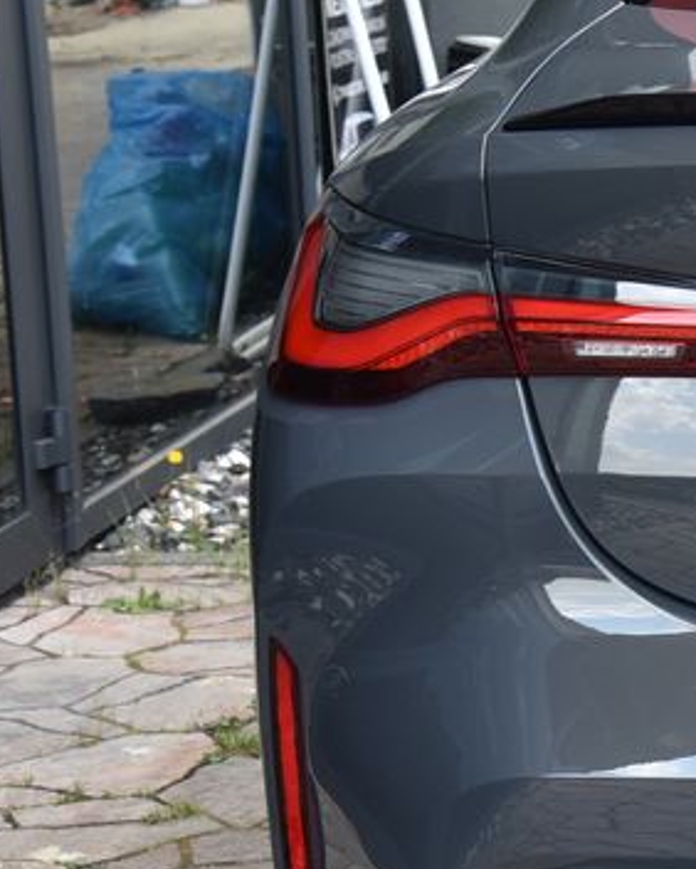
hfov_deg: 11.1
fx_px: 3370
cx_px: 1167
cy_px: 425
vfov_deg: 14.7
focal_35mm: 131
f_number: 7.1
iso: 500
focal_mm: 48
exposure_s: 1/200
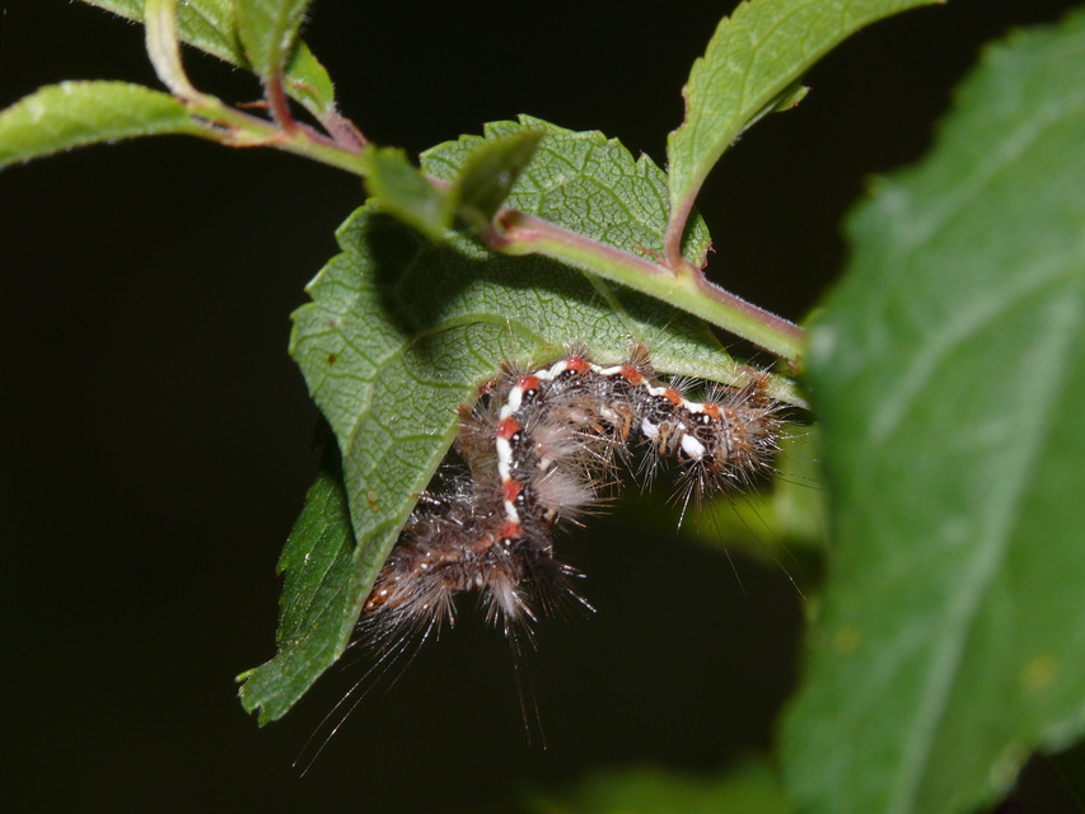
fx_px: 13166
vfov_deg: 3.5
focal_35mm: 420
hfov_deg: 4.7
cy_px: 407
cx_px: 542
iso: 100
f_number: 11
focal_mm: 88.8
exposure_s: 1/640
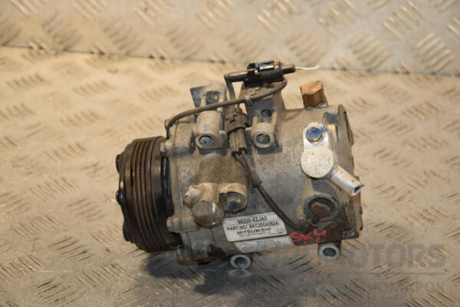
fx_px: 1437
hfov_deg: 18.2
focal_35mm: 112
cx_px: 230
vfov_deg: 12.2
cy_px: 154
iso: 800
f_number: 6.3
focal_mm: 75
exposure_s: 1/200
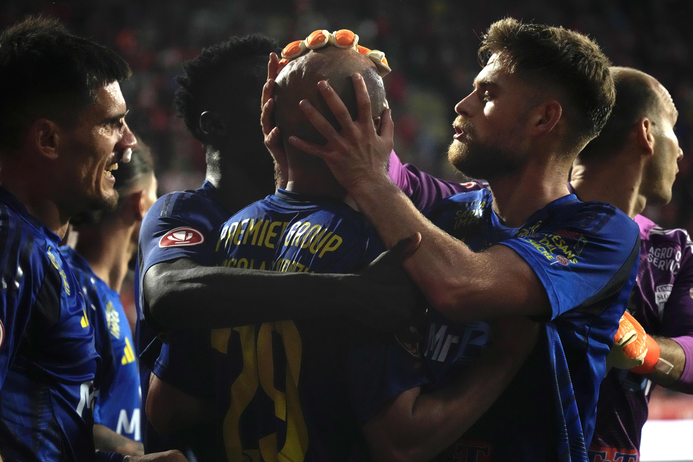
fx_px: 3850
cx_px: 346
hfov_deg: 10.3
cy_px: 231
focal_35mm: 200
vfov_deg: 6.9
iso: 8000
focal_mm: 200
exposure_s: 1/1250
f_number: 6.3
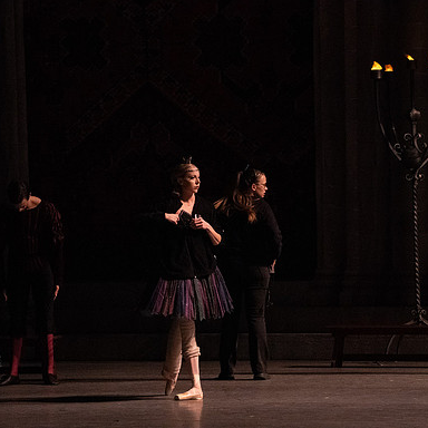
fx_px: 3595
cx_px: 213
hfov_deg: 6.8
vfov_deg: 6.8
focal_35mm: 257
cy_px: 215
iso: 25600
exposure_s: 1/320
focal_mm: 200
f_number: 7.1
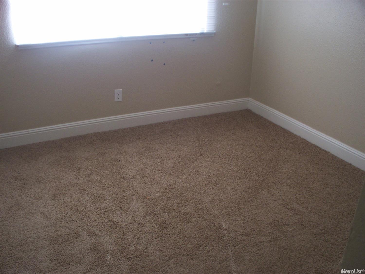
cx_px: 182
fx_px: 379
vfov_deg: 39.6
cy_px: 137
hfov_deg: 51.4
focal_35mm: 36
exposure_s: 1/60
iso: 160
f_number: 2.8
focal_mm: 7.54
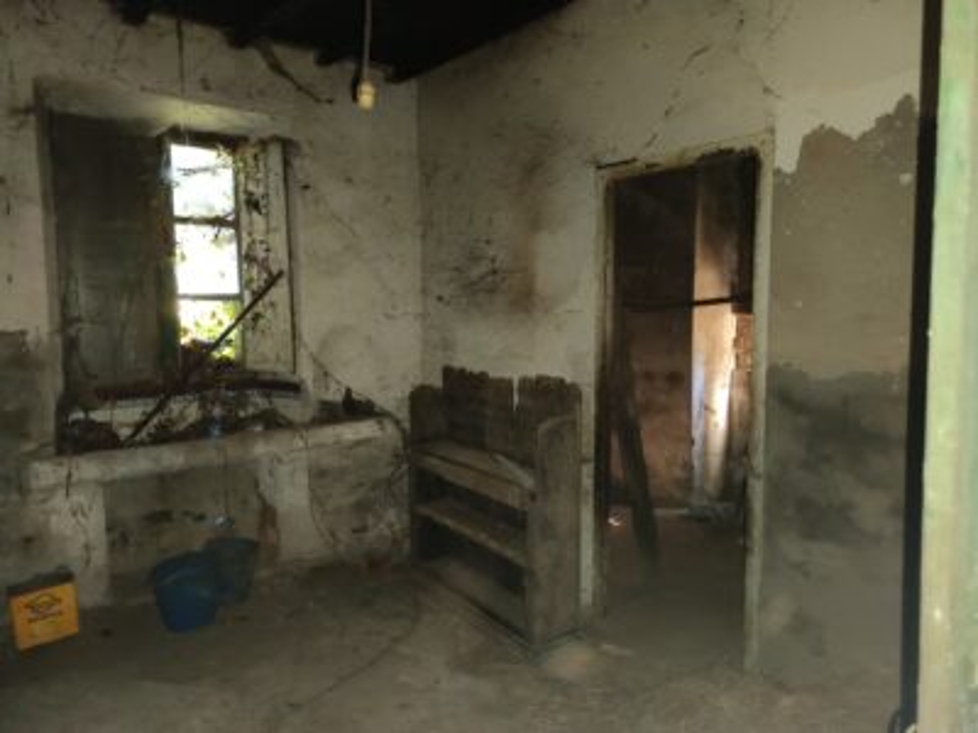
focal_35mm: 24
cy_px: 366
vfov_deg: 56.8
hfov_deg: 71.6
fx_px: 678
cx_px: 489
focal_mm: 5.31
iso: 1999
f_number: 1.7
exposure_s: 1/20
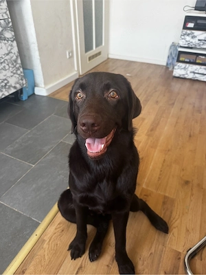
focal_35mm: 24
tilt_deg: -35.7
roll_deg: +1.5
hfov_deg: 56.8
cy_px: 138
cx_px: 103
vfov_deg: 71.6
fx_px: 190
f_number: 1.78
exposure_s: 1/60
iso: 320
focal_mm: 6.76
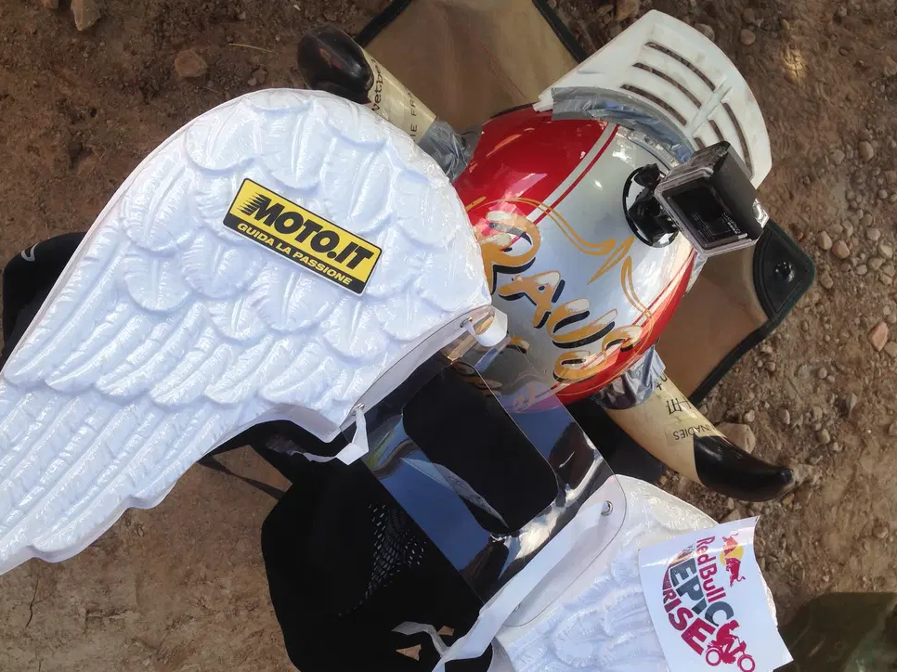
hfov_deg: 45.8
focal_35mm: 41
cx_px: 437
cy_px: 389
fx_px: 1062
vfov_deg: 35.0
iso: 50
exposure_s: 1/272
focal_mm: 4.12
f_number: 2.4
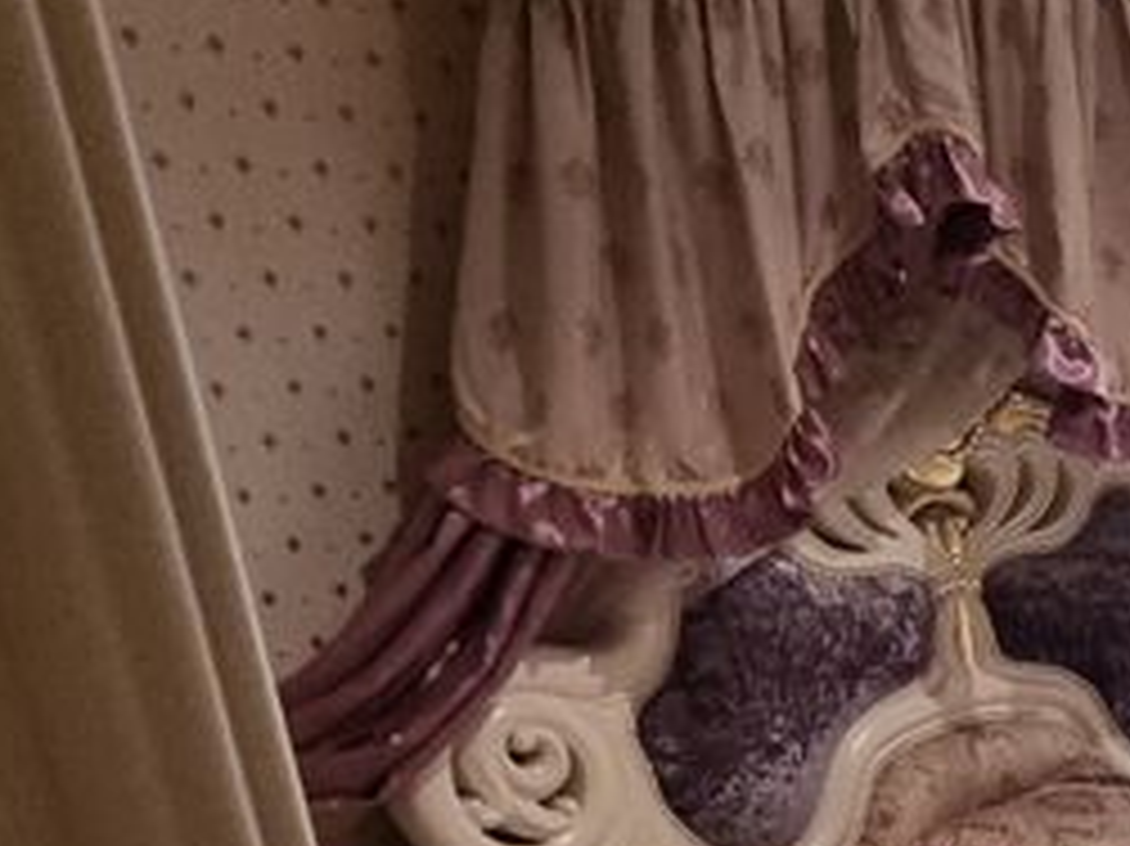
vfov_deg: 23.8
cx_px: 1526
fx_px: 1729
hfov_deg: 28.5
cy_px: 1130
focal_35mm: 53
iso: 500
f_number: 2.2
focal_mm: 2.2
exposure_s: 1/33
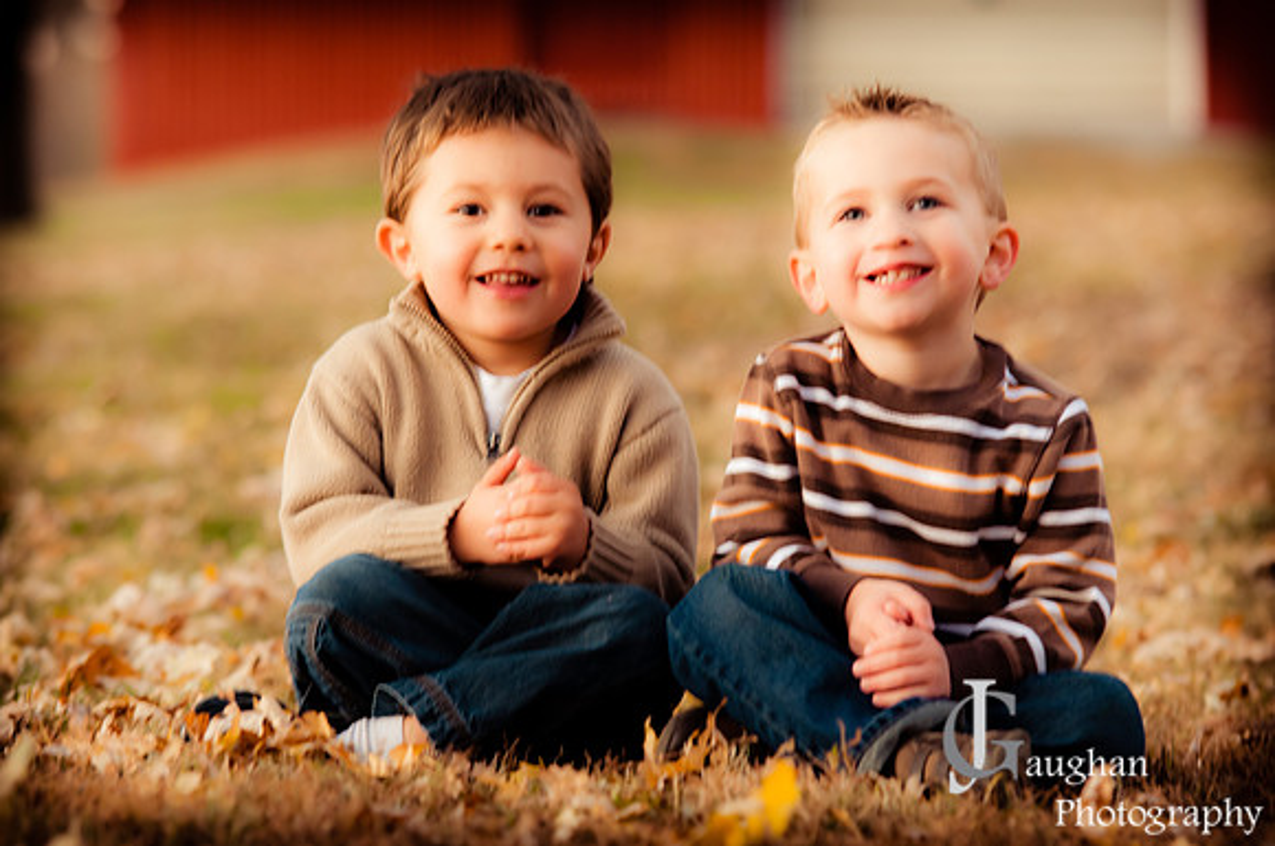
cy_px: 423
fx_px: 6366
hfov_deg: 11.4
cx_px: 638
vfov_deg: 7.6
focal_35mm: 180
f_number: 3.5
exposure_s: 1/60
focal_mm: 120
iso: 800
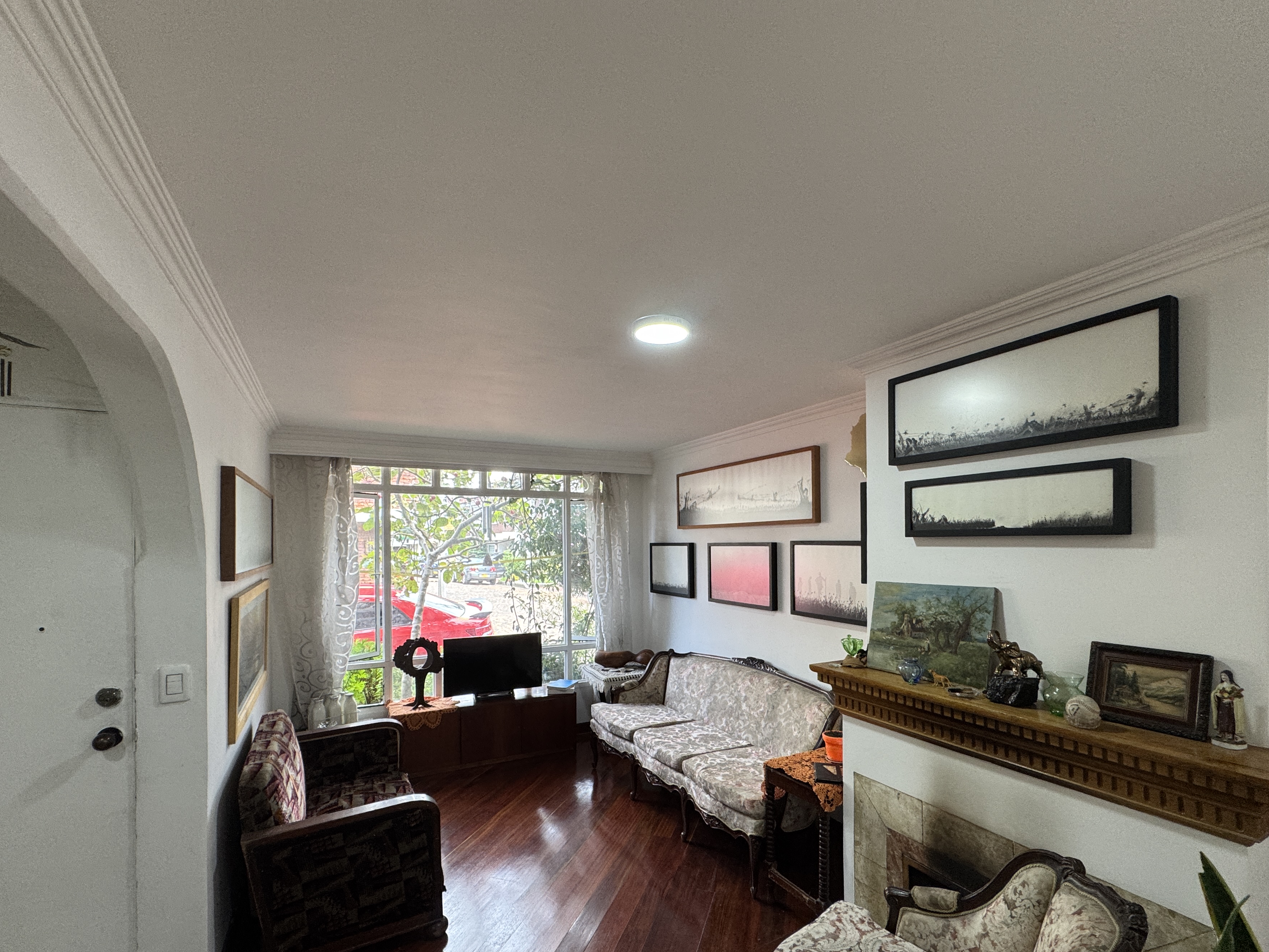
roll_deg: +0.1
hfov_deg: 94.5
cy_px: 544
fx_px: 587
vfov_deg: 77.7
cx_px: 653
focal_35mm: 16
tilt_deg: -0.4
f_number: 2.2
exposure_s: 1/120
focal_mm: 2.22
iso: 125
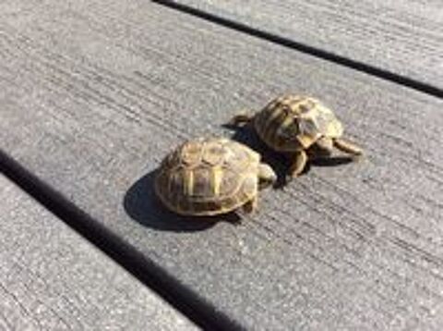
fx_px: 409
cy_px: 166
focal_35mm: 32
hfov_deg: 56.9
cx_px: 222
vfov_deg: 44.0
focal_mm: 3.3
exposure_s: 1/880
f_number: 2.4
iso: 32
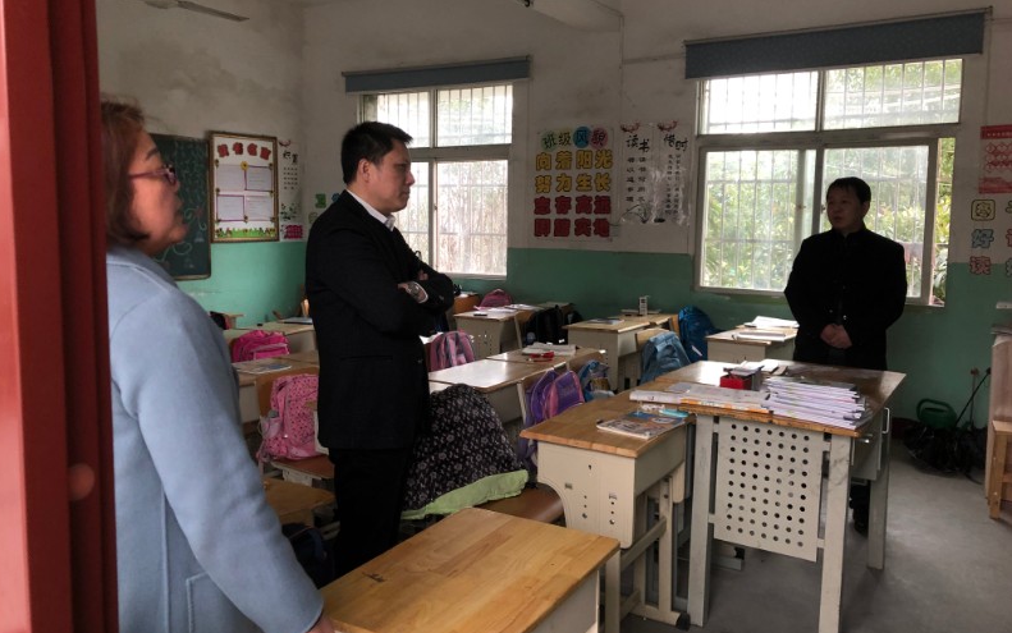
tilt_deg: -3.9
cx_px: 505
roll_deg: -0.4
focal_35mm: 30
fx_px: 828
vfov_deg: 41.9
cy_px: 299
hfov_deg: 62.9
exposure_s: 1/40
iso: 25
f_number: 1.8
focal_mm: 4
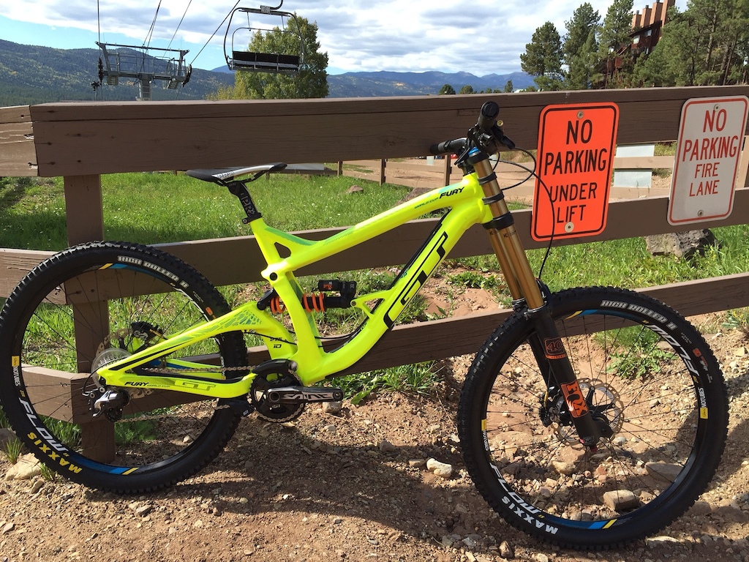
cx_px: 374
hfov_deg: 61.7
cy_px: 281
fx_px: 627
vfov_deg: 48.2
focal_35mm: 29
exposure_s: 1/860
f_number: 2.2
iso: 32
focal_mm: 4.15
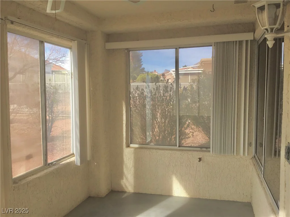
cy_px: 108
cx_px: 145
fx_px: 260
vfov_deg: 45.4
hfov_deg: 58.4
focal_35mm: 31
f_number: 2.4
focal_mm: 3.3
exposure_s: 1/294
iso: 25
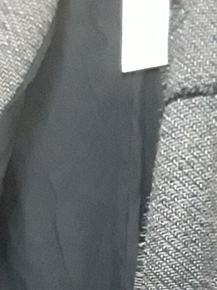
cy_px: 287
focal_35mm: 67
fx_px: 560
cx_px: 38
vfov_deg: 27.4
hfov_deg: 21.6
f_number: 1.9
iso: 1250
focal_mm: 2.2
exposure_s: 1/10
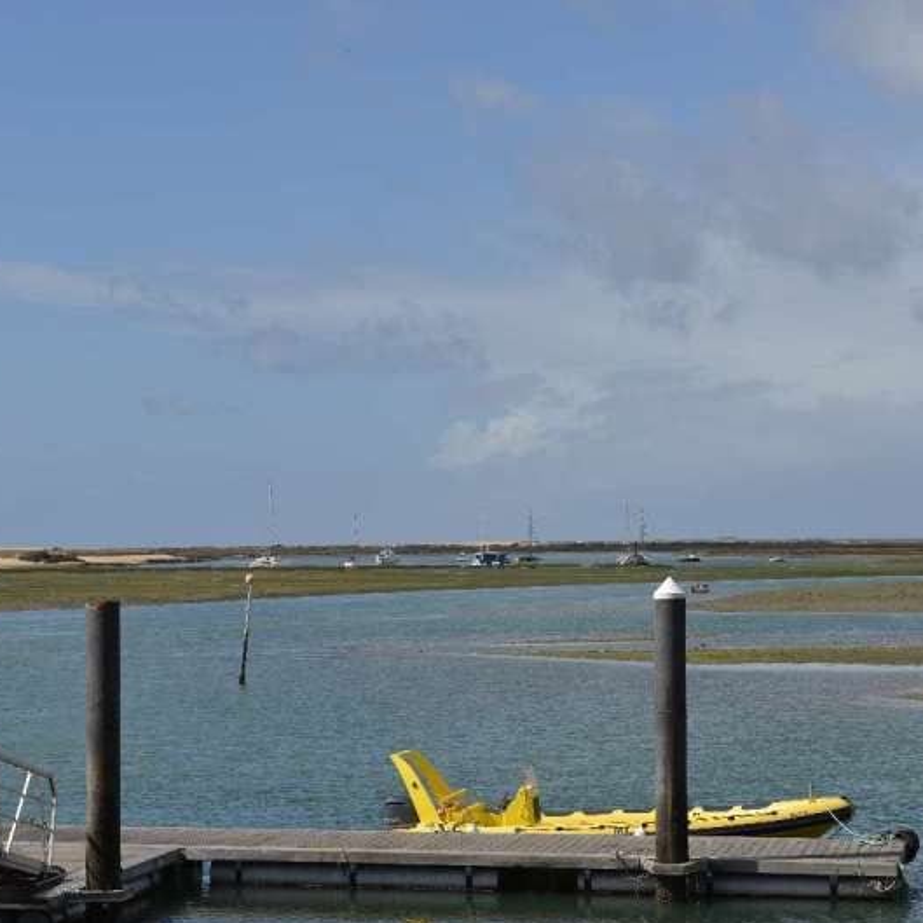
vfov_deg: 19.3
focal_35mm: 90
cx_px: 393
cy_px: 462
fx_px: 2715
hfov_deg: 19.3
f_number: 11
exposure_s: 1/320
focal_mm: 70
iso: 125
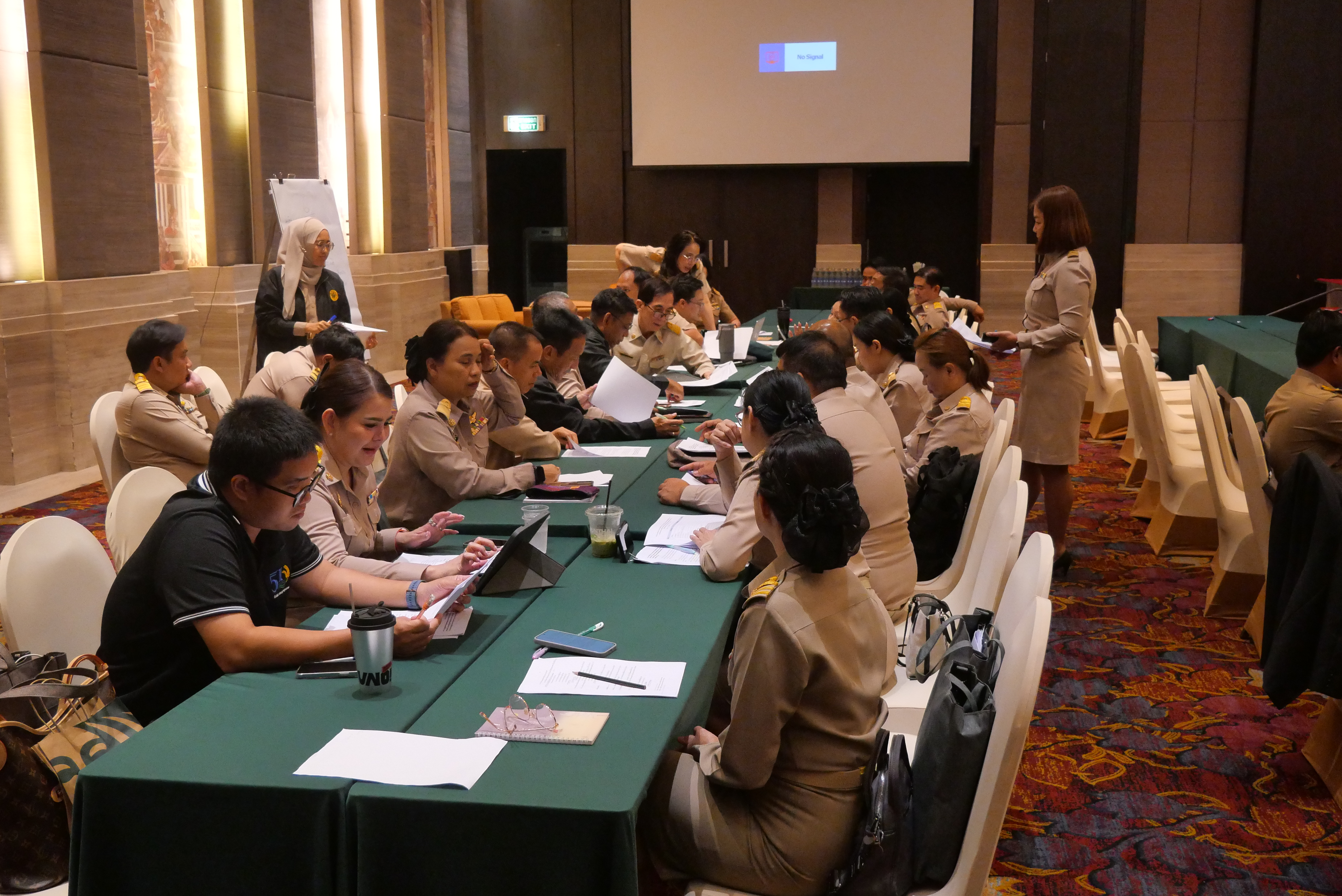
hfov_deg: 51.9
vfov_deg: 36.0
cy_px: 448
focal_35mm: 37
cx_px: 671
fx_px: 1380
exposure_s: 1/125
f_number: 4.5
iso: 3200
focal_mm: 18
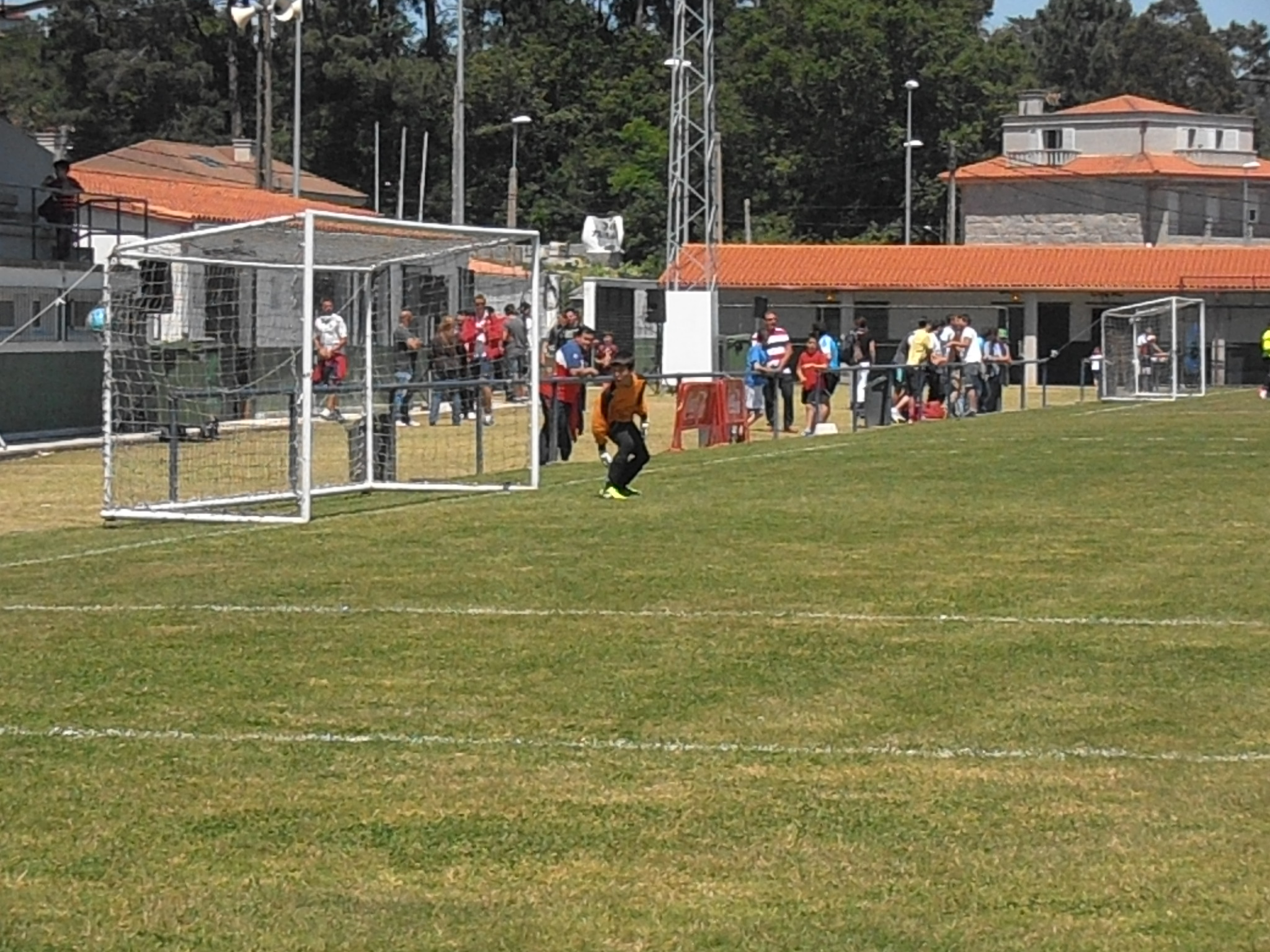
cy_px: 476
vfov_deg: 10.7
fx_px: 5063
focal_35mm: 138
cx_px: 635
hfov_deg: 14.3
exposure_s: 1/320
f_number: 15
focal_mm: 24.39
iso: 400
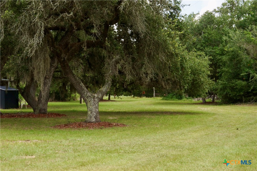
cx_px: 128
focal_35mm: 90
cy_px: 86
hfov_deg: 22.6
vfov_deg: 15.2
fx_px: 642
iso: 640
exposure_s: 1/100
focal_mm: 60
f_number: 22
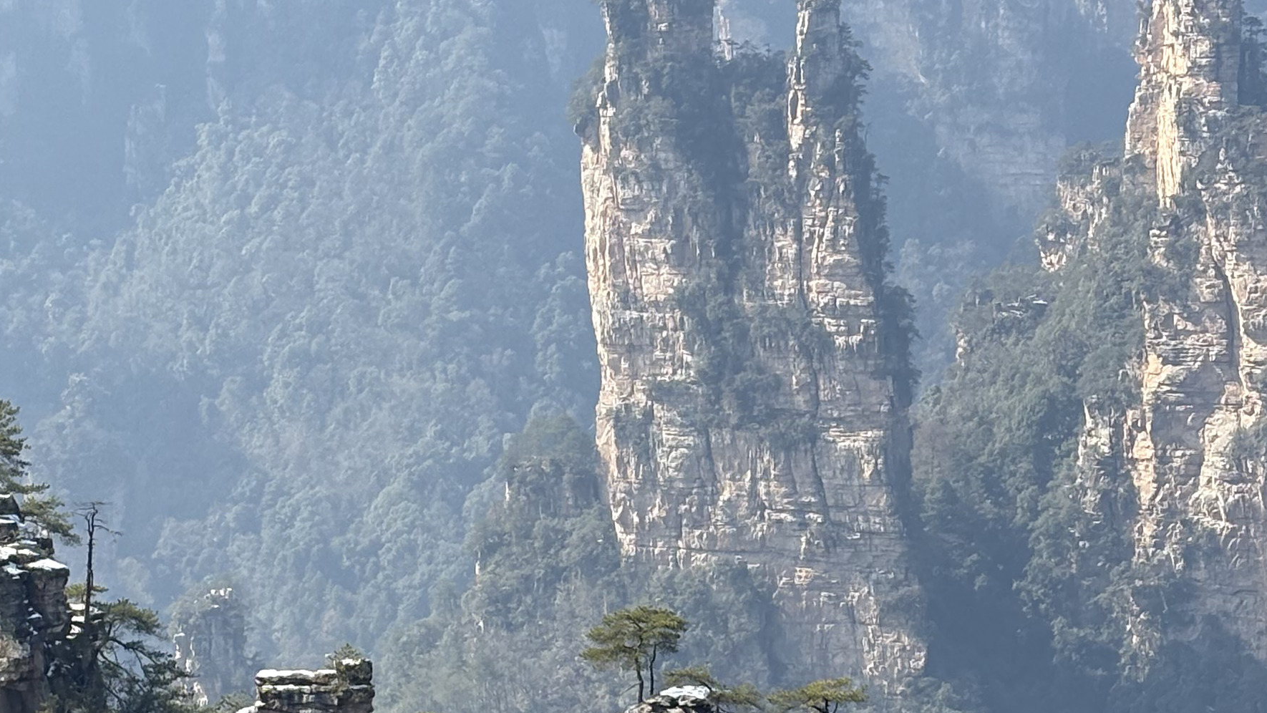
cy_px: 819
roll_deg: -0.9
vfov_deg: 9.4
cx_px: 437
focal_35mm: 128
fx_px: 4301
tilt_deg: -15.4
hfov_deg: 16.7
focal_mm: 5.96
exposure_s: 1/1667
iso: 50
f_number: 1.6
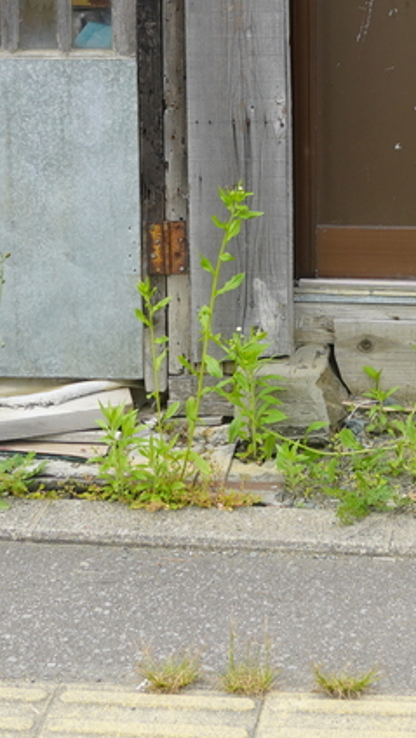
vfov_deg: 20.3
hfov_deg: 12.1
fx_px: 1958
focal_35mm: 100
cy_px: -92
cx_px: 265
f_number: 6.3
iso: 100
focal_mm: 18
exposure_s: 1/100
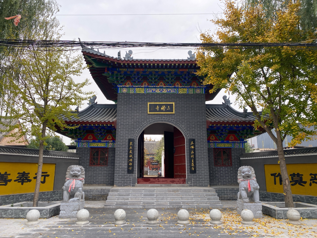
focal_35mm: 26
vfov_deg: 53.1
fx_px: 238
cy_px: 119
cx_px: 158
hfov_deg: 67.3
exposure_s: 1/647
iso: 32
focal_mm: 4.25
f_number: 1.8
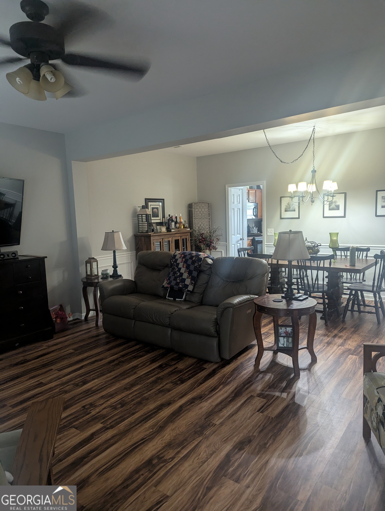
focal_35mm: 24
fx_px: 355
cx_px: 192
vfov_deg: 71.5
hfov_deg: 56.9
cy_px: 256
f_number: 1.85
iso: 211
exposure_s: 1/29.9
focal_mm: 6.81
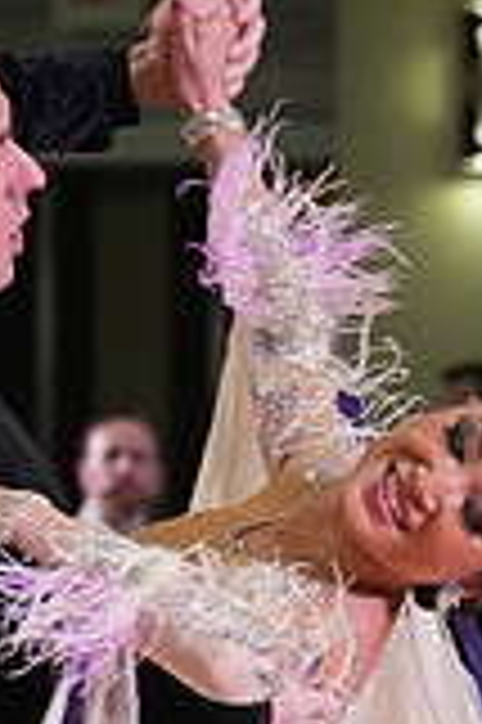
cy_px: 1079
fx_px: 14530
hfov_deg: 1.9
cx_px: 182
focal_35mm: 722
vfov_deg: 2.9
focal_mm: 200
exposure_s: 1/200
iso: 4000
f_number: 8
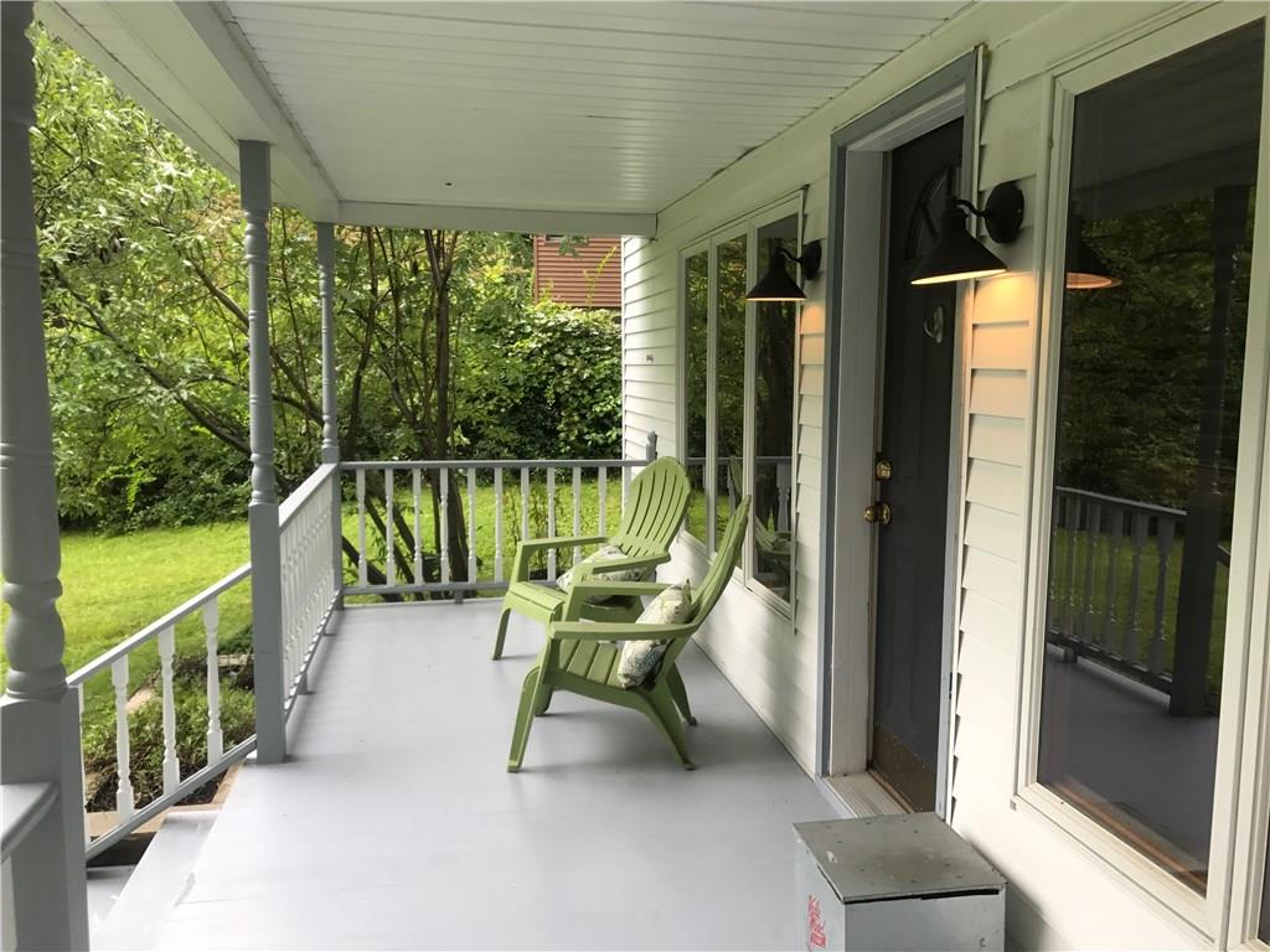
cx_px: 635
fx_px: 1027
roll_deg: -0.3
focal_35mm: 28
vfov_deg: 49.7
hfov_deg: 63.4
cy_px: 476
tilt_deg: -5.4
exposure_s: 1/120
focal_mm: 3.99
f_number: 1.8
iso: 32
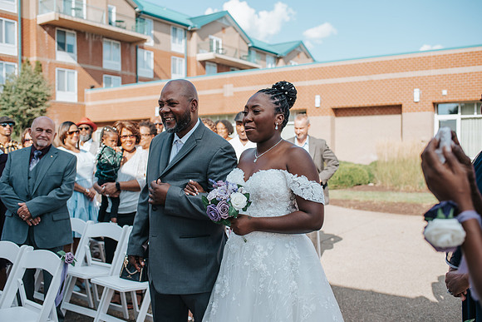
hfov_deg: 54.4
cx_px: 241
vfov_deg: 37.9
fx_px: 469
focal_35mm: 35
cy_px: 161
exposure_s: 1/1250
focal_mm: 35
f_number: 3.2
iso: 125
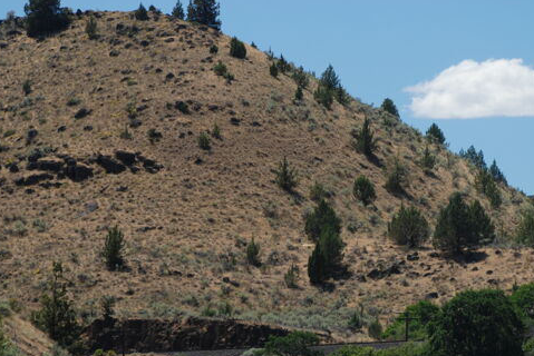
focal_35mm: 188
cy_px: 293
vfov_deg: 7.3
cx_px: 360
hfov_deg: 10.9
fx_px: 2788
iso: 125
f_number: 5.6
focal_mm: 75
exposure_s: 1/200
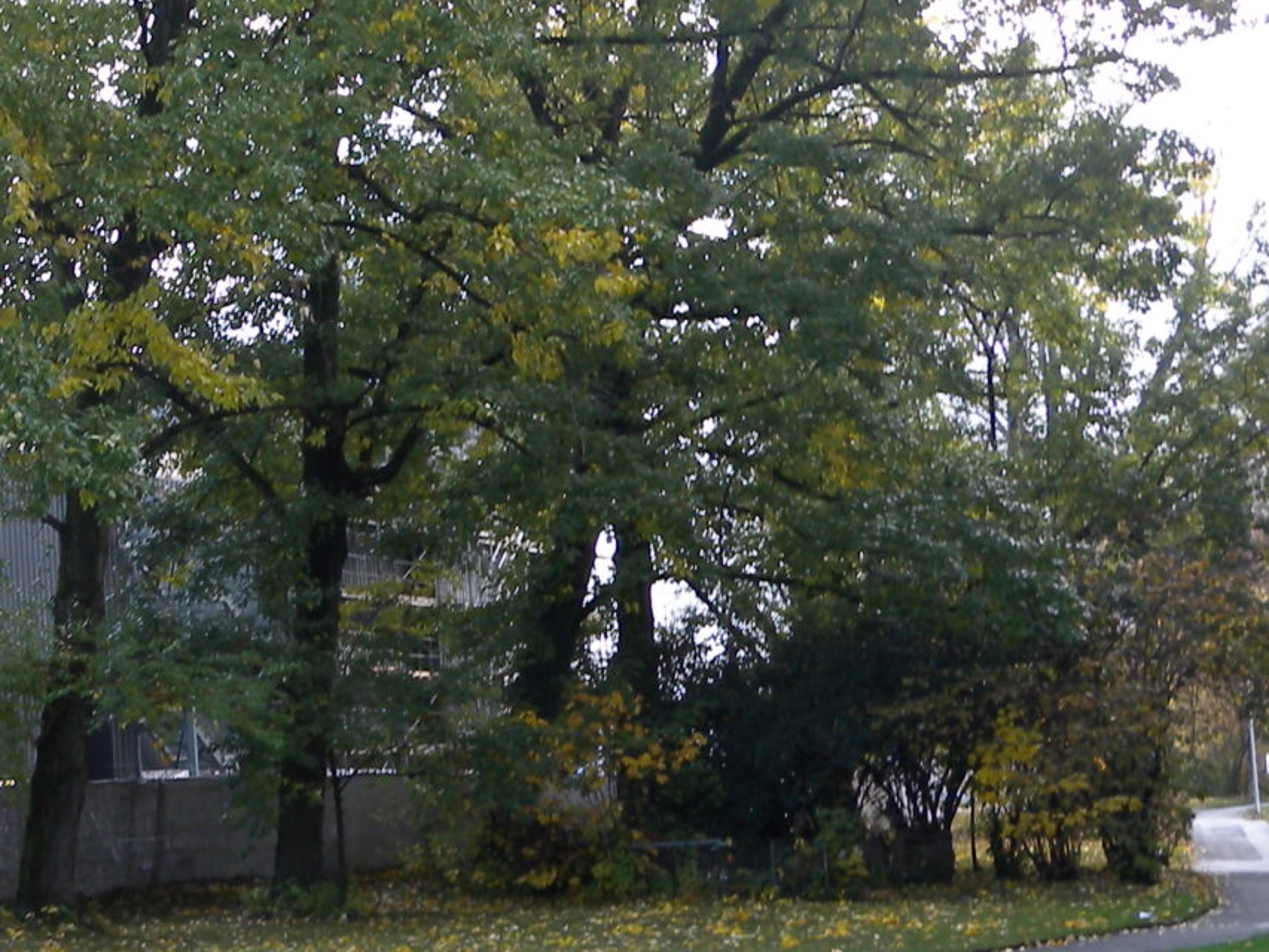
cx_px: -335
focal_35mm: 84
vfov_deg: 17.5
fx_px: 3080
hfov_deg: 21.3
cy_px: 594
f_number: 3.2
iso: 64
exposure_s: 1/60
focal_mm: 6
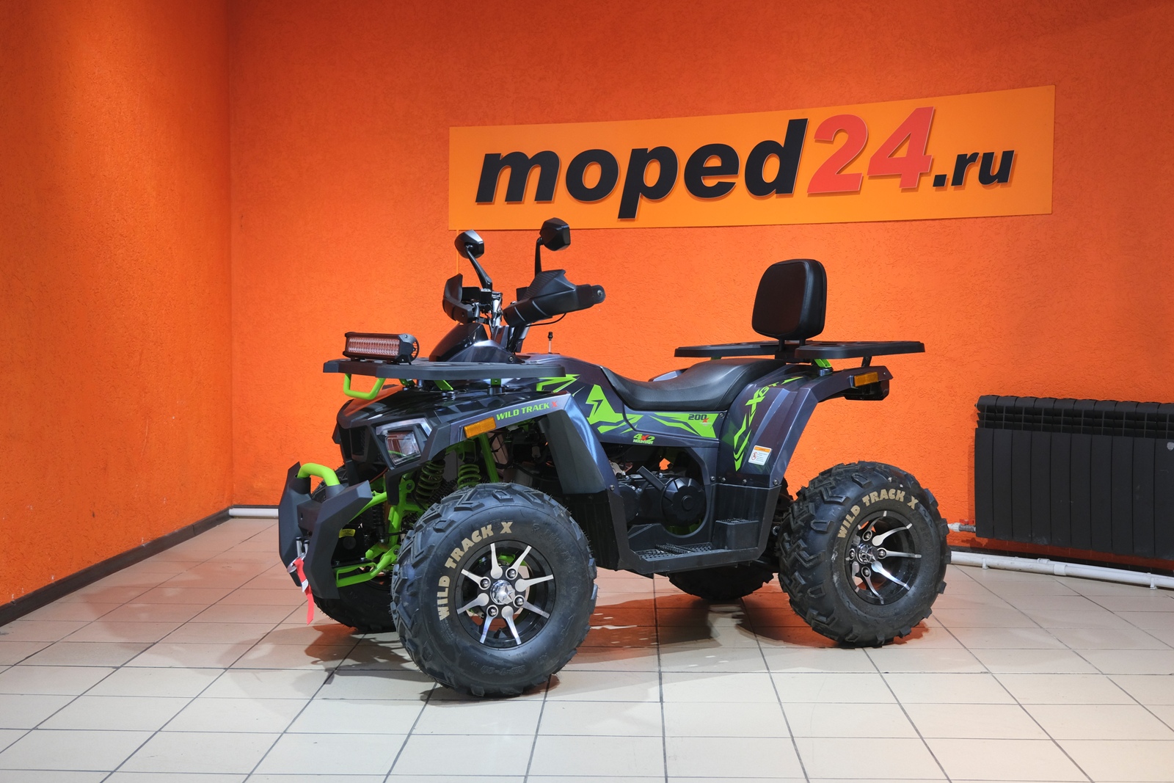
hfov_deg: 47.4
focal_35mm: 41
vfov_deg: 32.6
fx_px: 1337
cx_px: 587
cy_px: 392
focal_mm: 27.5
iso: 1000
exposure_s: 1/60
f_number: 4
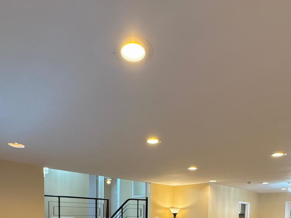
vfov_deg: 43.8
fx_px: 219
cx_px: 141
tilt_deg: -3.6
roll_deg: -1.5
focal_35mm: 26
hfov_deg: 67.3
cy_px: 227
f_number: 2.2
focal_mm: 2.22
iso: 250
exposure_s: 1/60
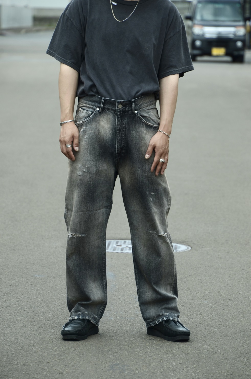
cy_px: 190
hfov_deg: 6.0
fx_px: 2404
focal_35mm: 229
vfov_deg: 9.0
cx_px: 124
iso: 125
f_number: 6
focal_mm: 150
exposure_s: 1/200
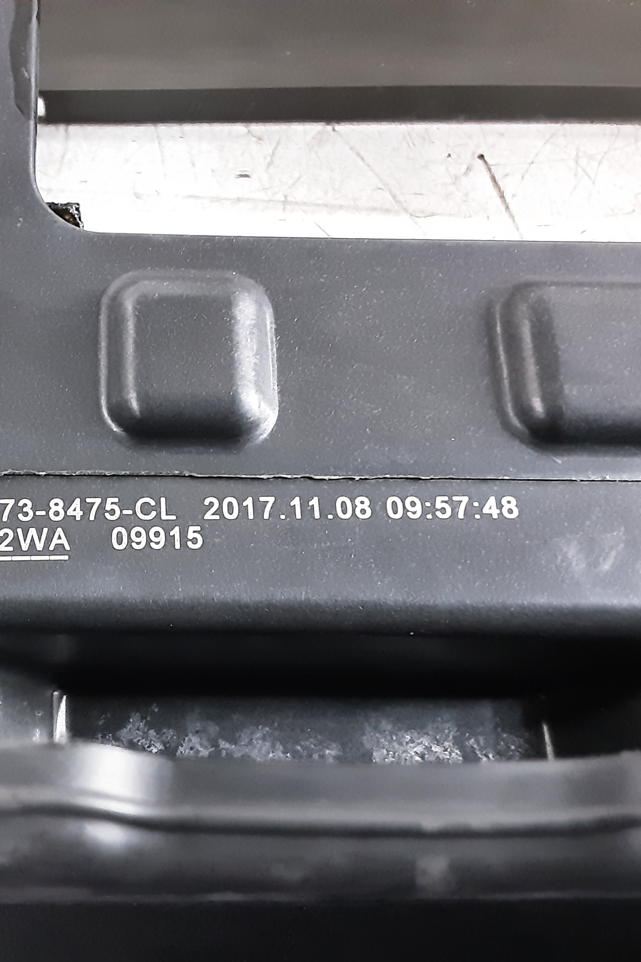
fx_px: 1015
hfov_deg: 33.8
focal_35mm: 38
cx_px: 113
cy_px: 487
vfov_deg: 50.7
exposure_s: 1/20
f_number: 1.9
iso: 640
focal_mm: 2.91
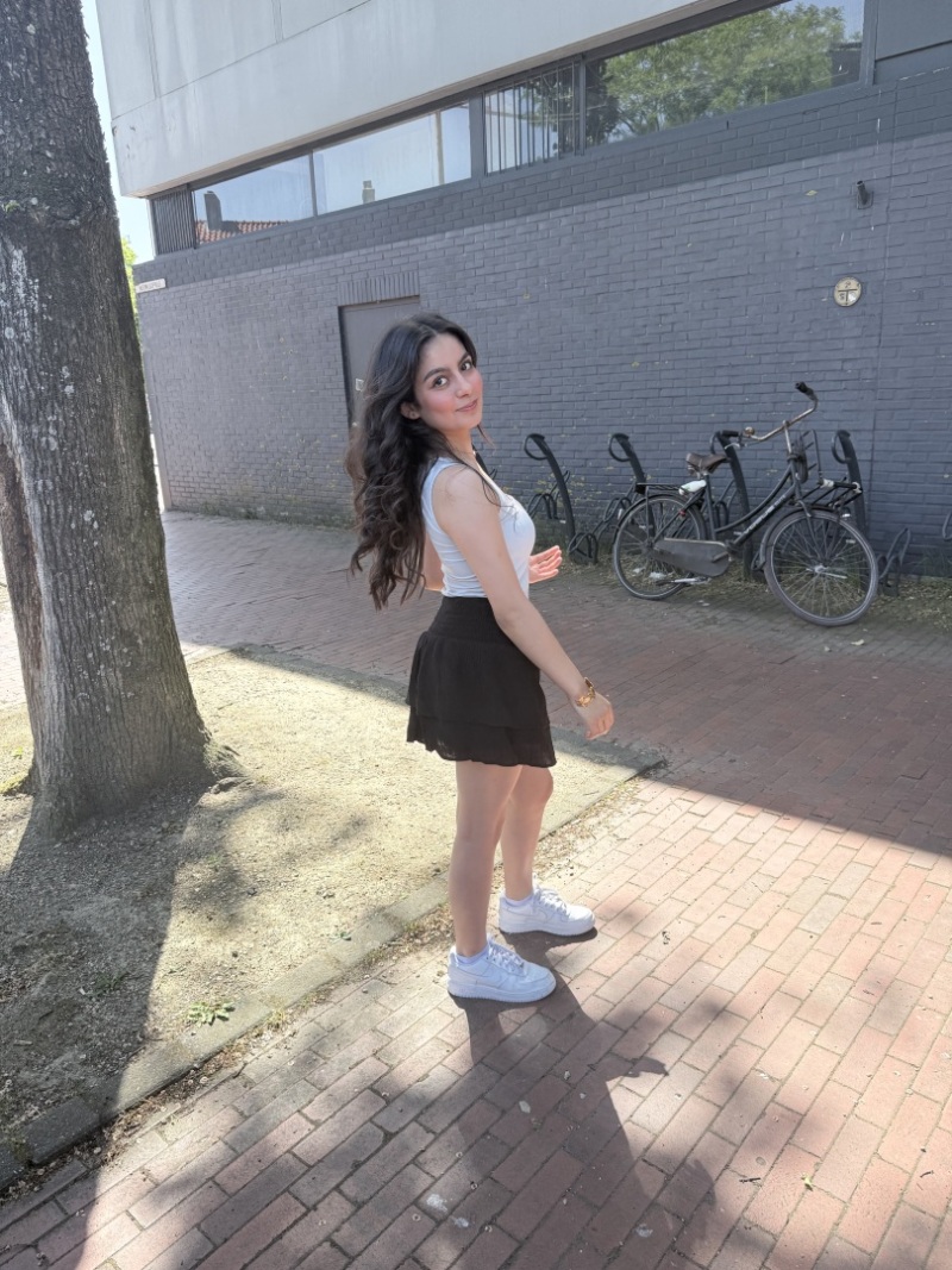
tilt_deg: -16.2
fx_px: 880
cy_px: 635
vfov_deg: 71.6
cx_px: 476
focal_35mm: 24
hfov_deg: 56.8
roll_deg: +1.1
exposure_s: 1/1060
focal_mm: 6.76
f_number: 1.78
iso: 80
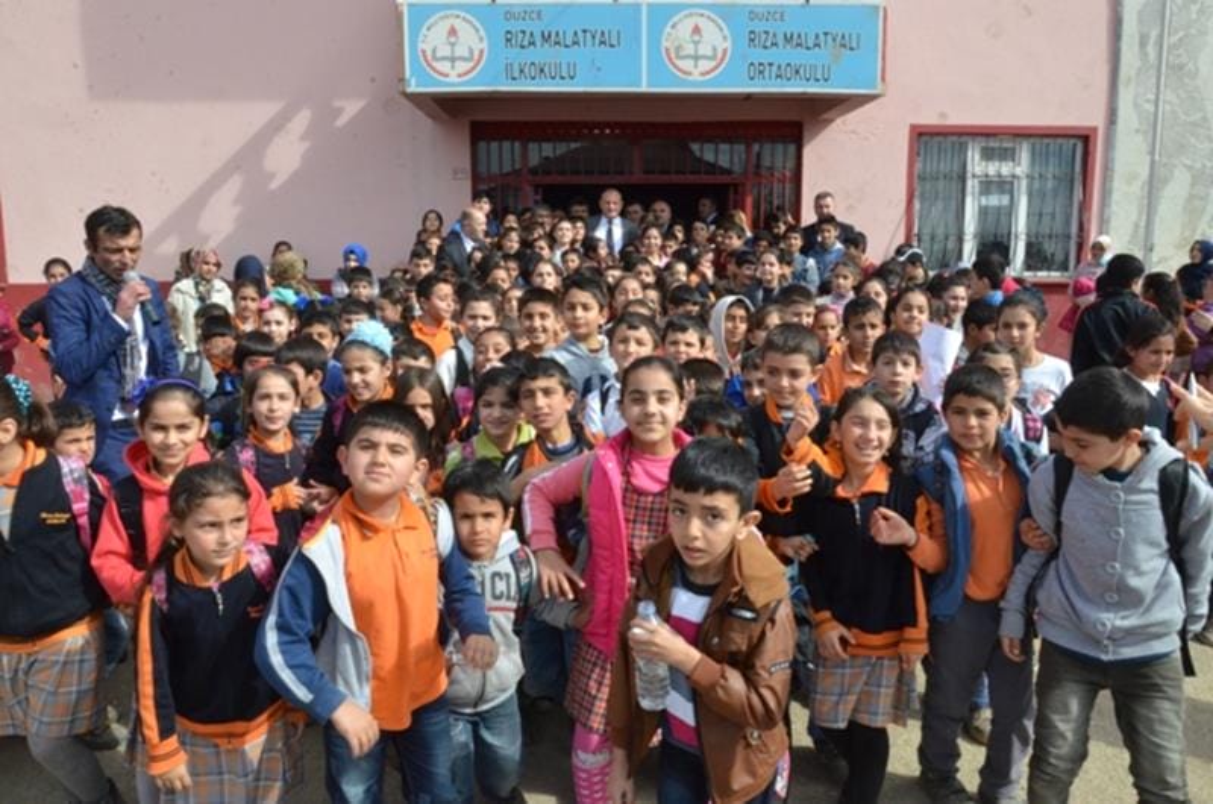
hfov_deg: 67.5
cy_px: 402
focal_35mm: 27
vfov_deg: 47.7
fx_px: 908
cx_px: 606
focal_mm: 18
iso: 1600
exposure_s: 1/250
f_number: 22
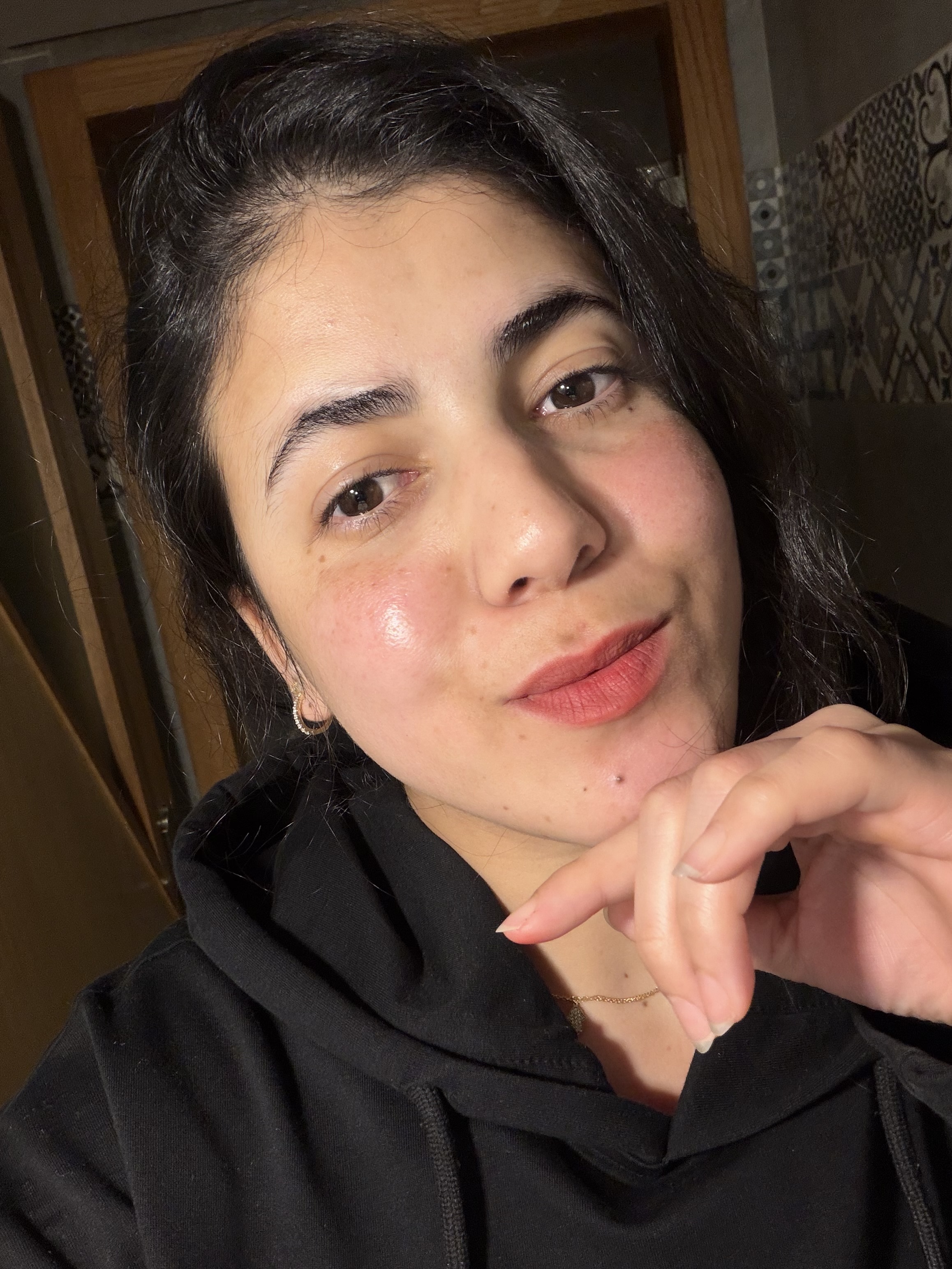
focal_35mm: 30
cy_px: 634
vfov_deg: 60.0
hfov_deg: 46.8
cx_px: 476
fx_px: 1100
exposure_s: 1/50
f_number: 1.9
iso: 100
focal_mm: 2.71
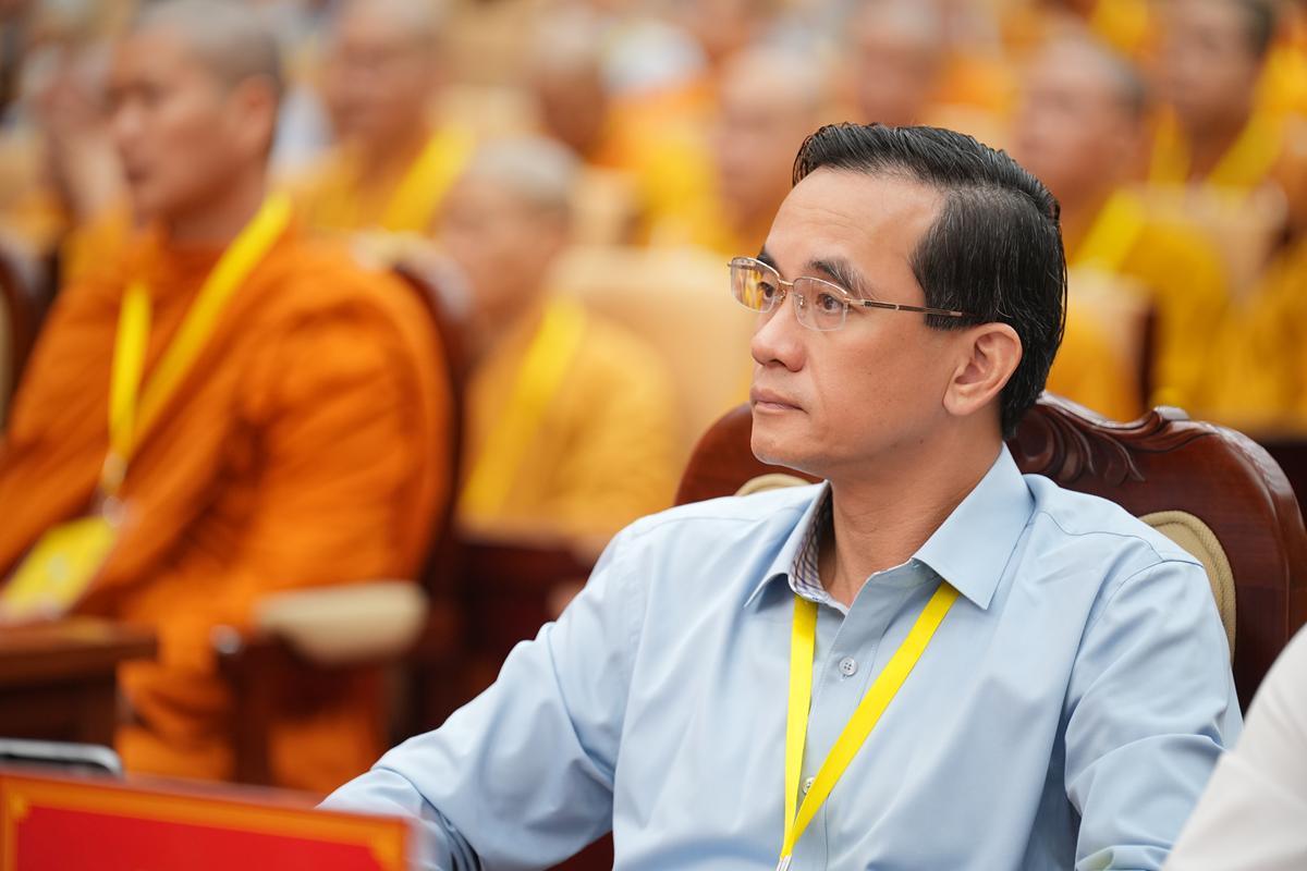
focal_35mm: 175
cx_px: 654
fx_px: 6353
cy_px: 436
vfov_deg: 7.8
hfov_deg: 11.7
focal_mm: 175
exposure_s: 1/125
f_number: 2.8
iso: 1600
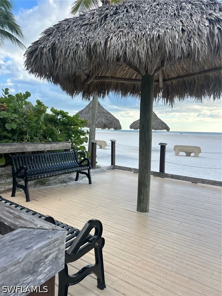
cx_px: 111
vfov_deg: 67.3
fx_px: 222
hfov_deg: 53.1
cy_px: 148
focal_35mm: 26
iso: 50
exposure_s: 1/1361
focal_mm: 5.7
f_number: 1.5
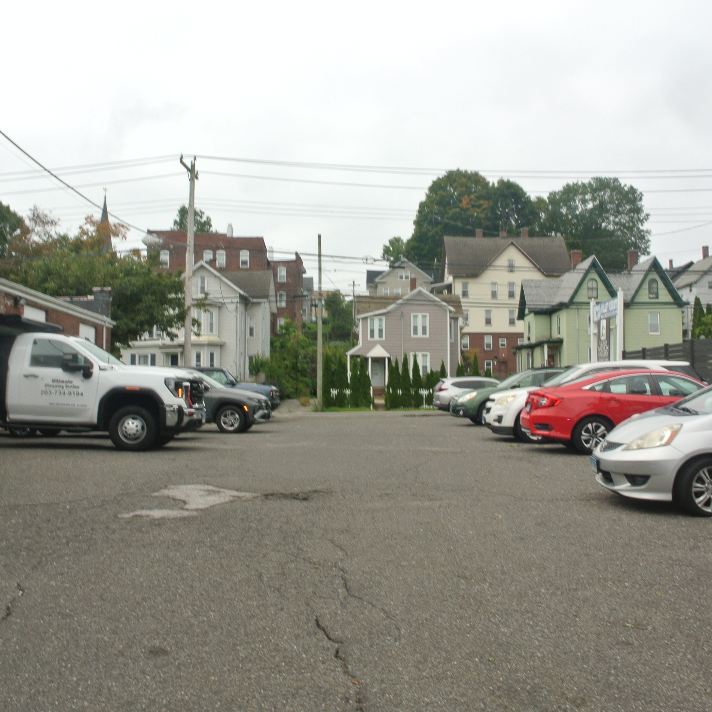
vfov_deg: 47.2
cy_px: 362
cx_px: 378
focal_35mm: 35
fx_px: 814
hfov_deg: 47.2
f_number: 10
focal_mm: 10
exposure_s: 1/60
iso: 100
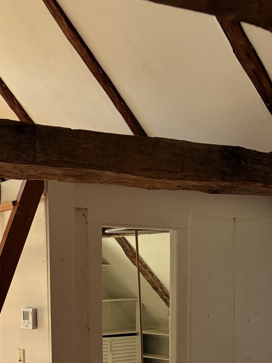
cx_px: -15
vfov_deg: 31.9
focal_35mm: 55
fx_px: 576
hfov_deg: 25.0
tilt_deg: -6.5
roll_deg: +1.6
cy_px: 372
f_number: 1.6
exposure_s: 1/121
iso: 100
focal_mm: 5.96
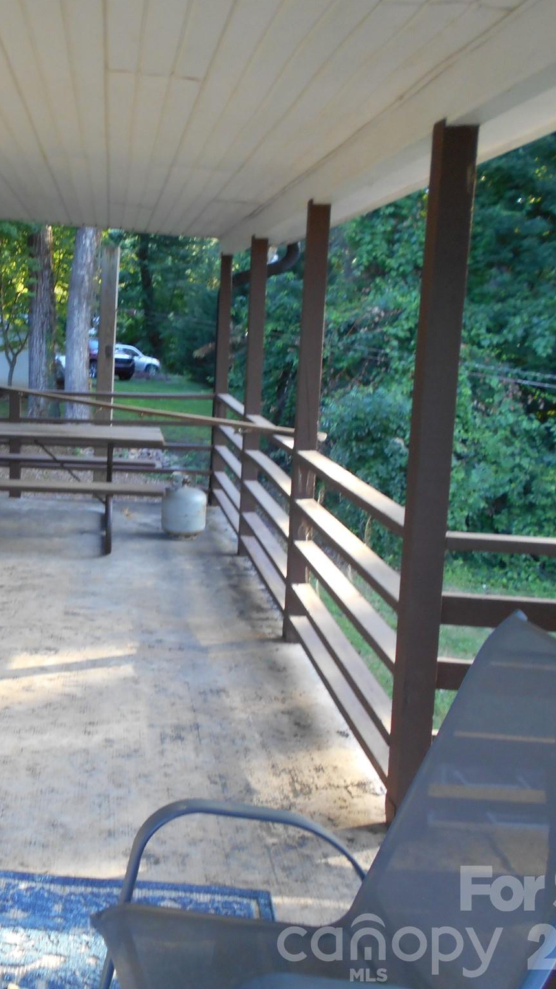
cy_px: 495
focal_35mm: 38
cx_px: 4
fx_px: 996
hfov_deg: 29.2
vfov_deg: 52.8
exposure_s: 1/30
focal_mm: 4.6
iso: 160
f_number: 3.2
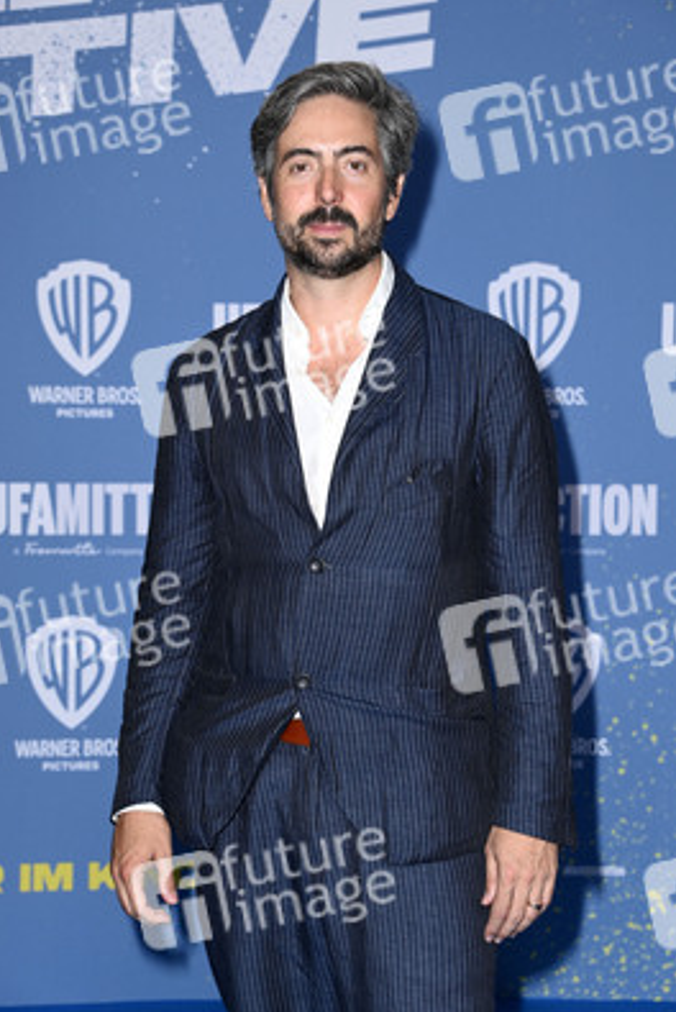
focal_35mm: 93
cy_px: 505
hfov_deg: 14.7
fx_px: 2615
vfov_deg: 21.9
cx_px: 338
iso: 1000
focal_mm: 92
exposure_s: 1/250
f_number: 6.3
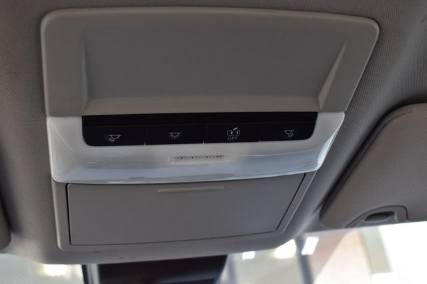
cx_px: 214
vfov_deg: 28.9
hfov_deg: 42.3
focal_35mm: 46
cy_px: 142
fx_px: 551
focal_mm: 31
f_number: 6.3
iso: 400
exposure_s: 1/15
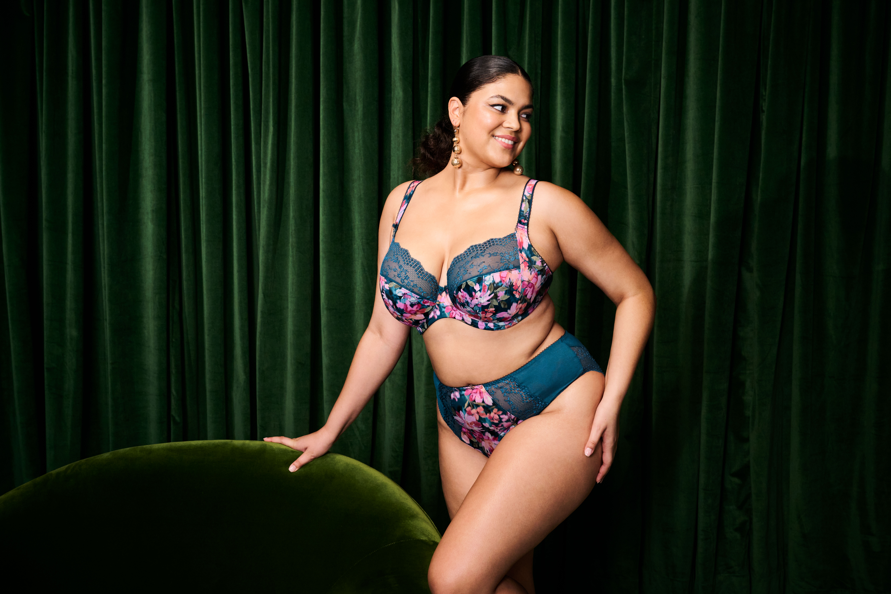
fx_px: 965
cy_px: 297
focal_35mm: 39
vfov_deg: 34.2
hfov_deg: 49.6
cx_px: 446
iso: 1600
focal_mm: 39
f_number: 7.1
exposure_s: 1/200
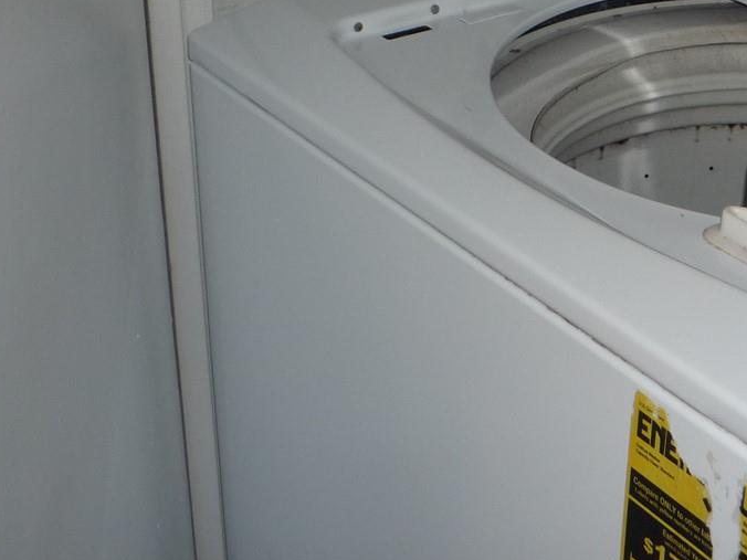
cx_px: 677
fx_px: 1532
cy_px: 33
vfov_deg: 20.2
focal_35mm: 71
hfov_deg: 26.5
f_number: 3.3
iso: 100
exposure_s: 1/30
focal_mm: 5.2
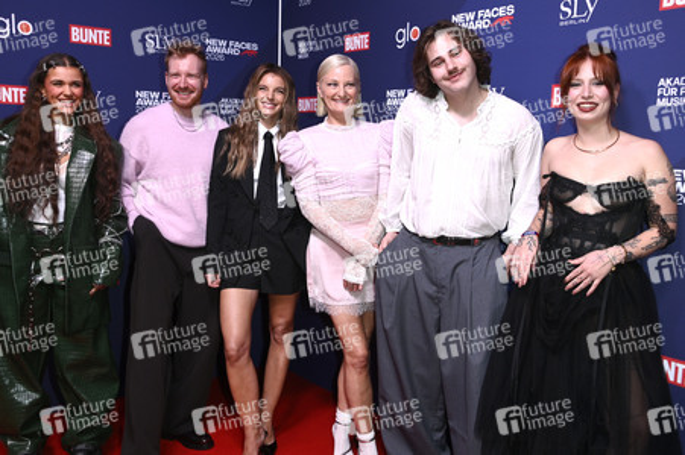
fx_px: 646
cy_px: 228
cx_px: 342
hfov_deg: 55.8
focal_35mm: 34
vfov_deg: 38.8
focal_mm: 34
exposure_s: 1/250
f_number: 5.6
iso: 800
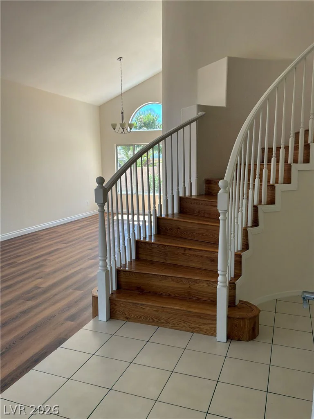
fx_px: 339
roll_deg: +0.8
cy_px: 210
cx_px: 157
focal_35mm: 28
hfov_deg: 49.7
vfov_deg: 63.4
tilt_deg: -7.2
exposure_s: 1/122
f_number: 1.8
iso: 20
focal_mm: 3
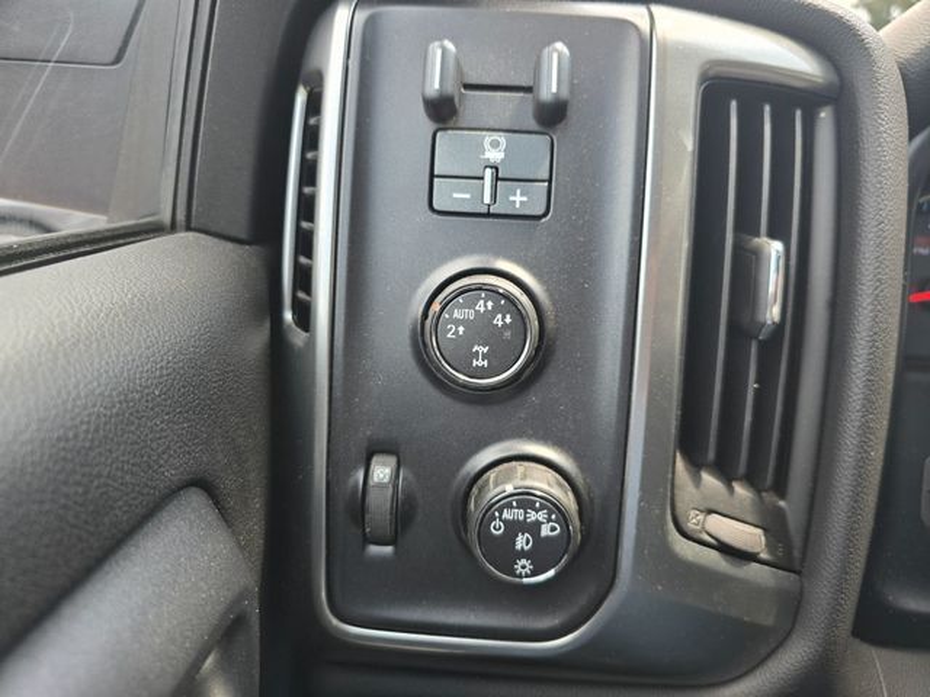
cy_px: 348
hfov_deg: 73.9
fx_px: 618
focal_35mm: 23
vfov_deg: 58.9
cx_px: 465
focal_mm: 6.3
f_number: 1.7
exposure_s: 1/180
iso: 50
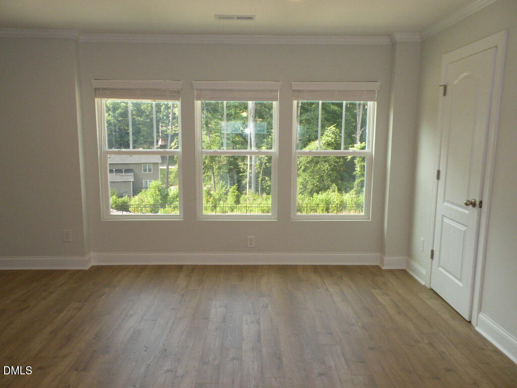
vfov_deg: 51.4
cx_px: 258
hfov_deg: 65.3
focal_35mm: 27
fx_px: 403
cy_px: 194
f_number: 3.5
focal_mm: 4.7
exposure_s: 1/100
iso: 200
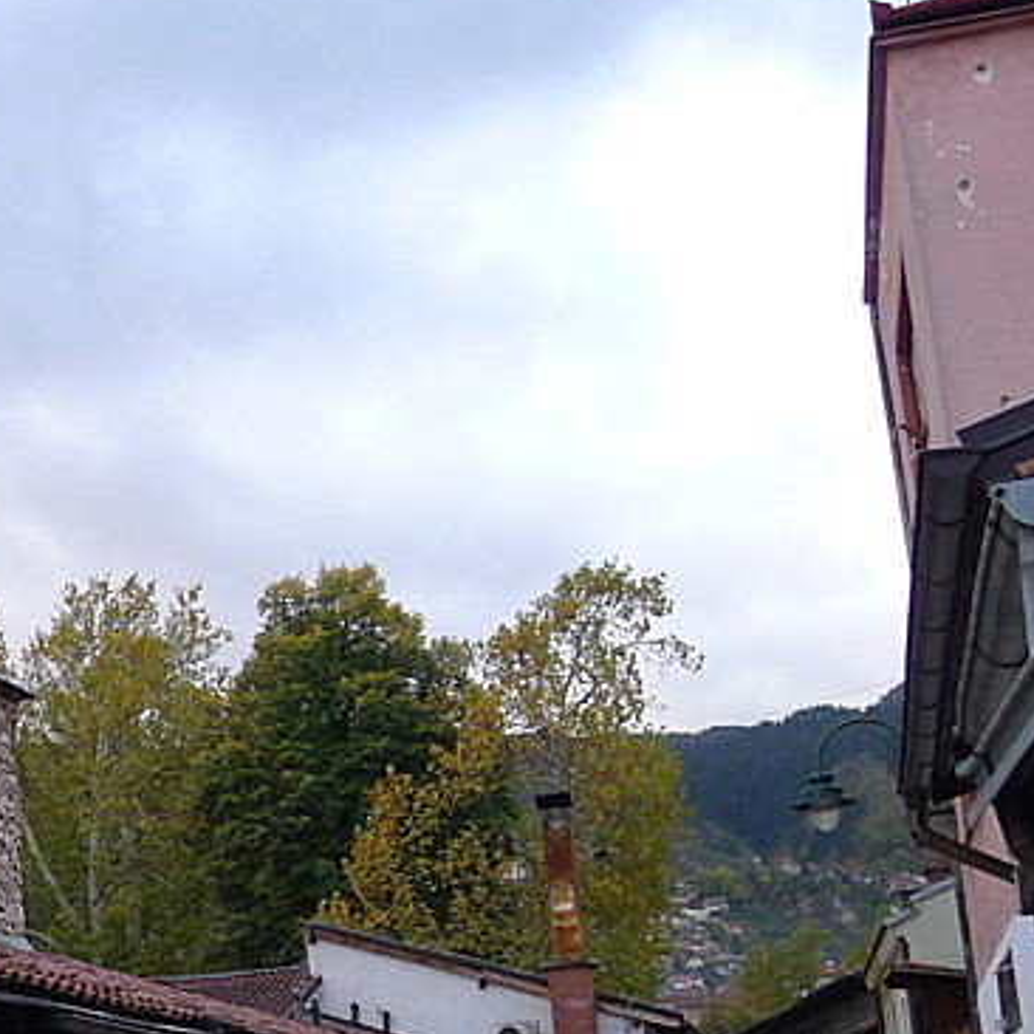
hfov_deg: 26.5
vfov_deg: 29.2
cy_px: 855
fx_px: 1926
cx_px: -220
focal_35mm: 57
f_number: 2
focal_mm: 5.1
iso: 200
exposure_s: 1/60
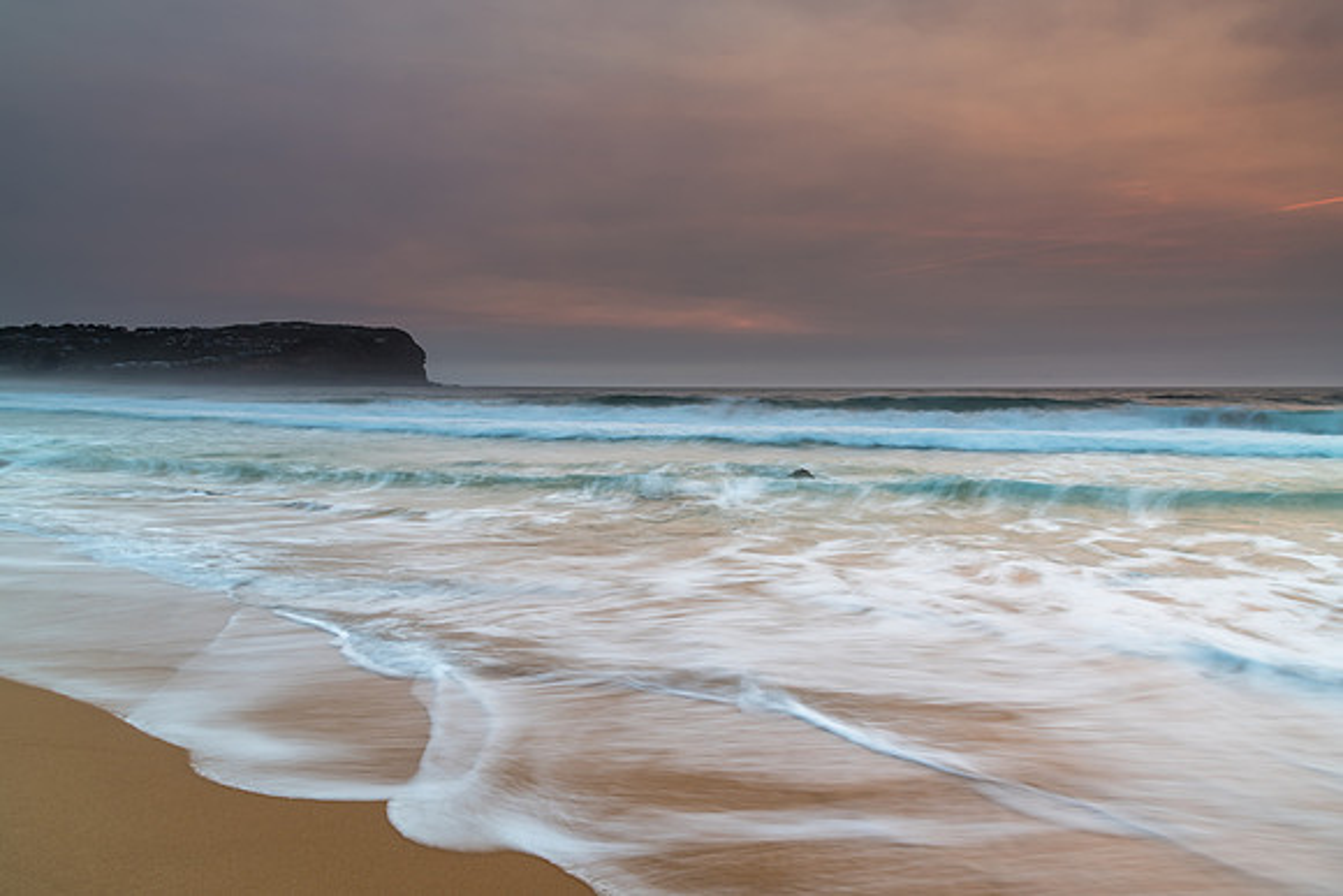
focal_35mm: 24
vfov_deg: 52.2
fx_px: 914
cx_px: 672
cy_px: 448
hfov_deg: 72.6
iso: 50
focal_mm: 24
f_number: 9
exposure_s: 1
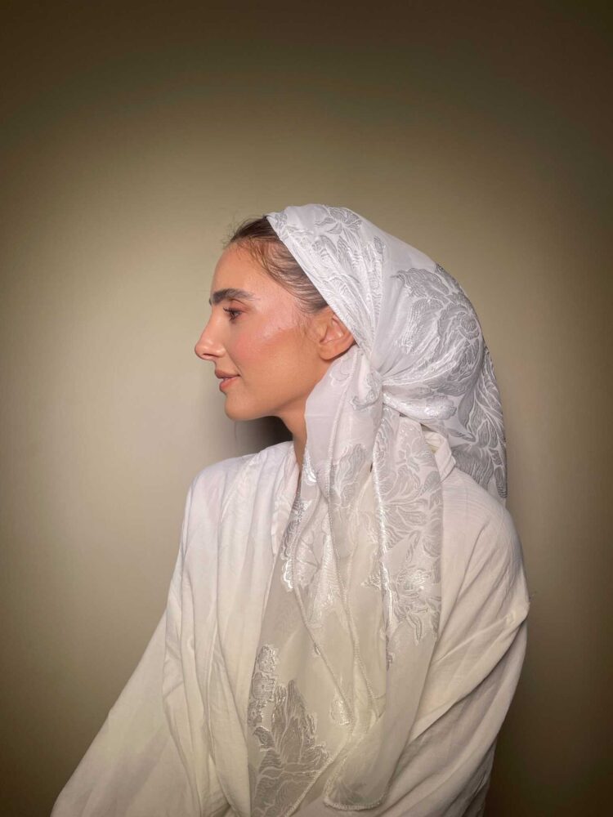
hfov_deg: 54.9
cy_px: 408
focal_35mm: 25
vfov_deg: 69.4
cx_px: 306
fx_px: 590
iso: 32
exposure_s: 1/262
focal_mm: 5.1
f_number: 1.6
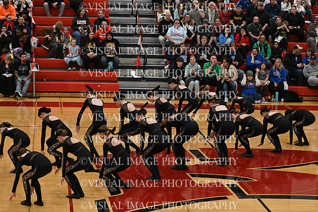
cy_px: 106
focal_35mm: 105
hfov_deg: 19.5
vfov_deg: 13.0
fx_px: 928
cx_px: 159
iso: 3200
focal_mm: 70
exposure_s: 1/400
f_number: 4
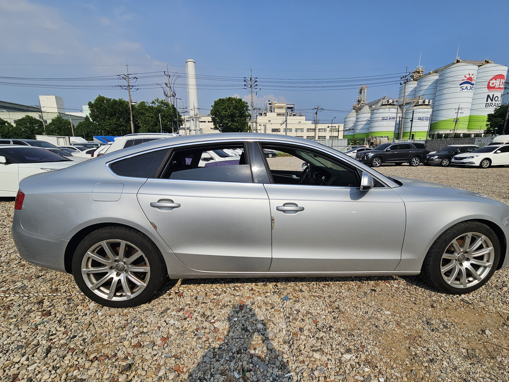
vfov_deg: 85.7
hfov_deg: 102.0
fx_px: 206
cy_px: 193
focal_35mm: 14
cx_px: 262
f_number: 2.2
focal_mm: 2.2
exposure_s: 1/4291
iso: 50
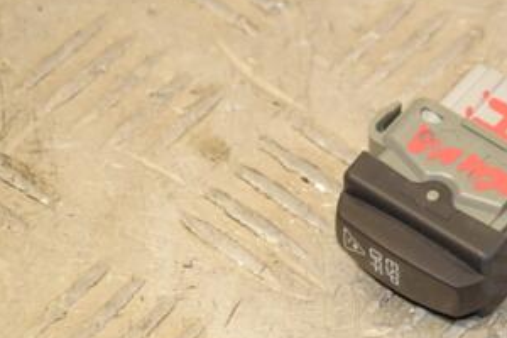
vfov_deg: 5.4
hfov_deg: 8.1
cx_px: 450
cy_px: 44
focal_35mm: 255
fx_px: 3591
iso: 800
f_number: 6.3
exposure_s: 1/200
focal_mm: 85
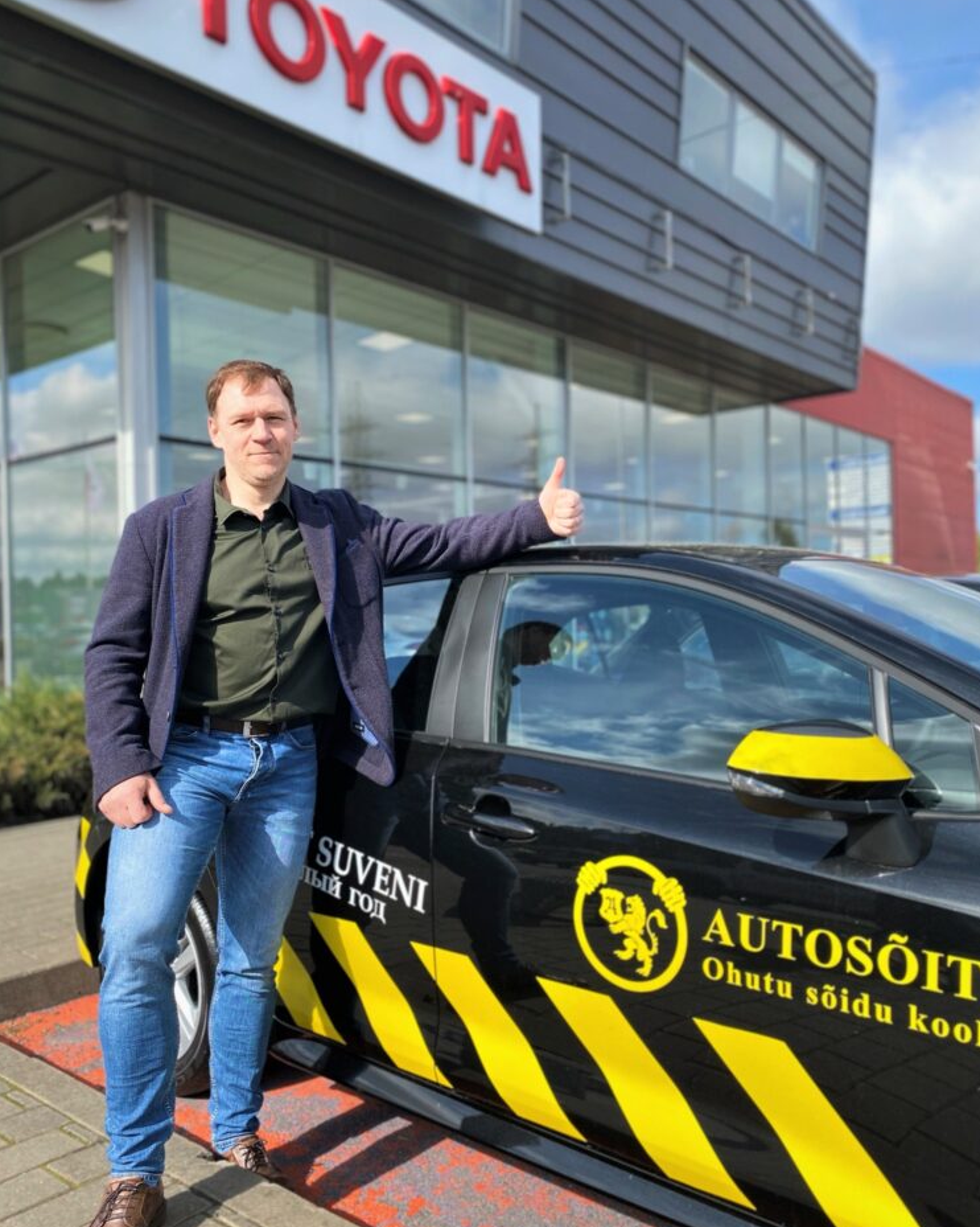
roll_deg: +0.8
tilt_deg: -0.1
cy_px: 623
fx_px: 1015
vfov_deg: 62.2
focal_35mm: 28
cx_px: 503
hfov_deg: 51.5
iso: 32
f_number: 1.8
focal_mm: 4.25
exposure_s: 1/1701
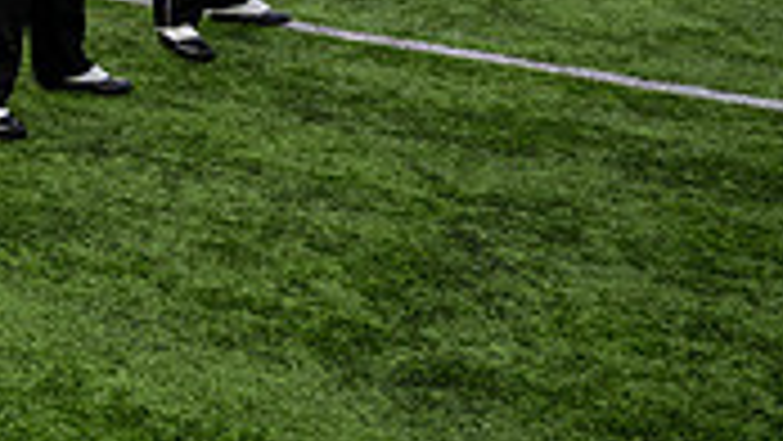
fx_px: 1745
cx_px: -284
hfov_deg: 22.2
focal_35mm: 84
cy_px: -290
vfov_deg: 13.3
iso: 125
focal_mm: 24
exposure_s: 1/500
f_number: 2.8
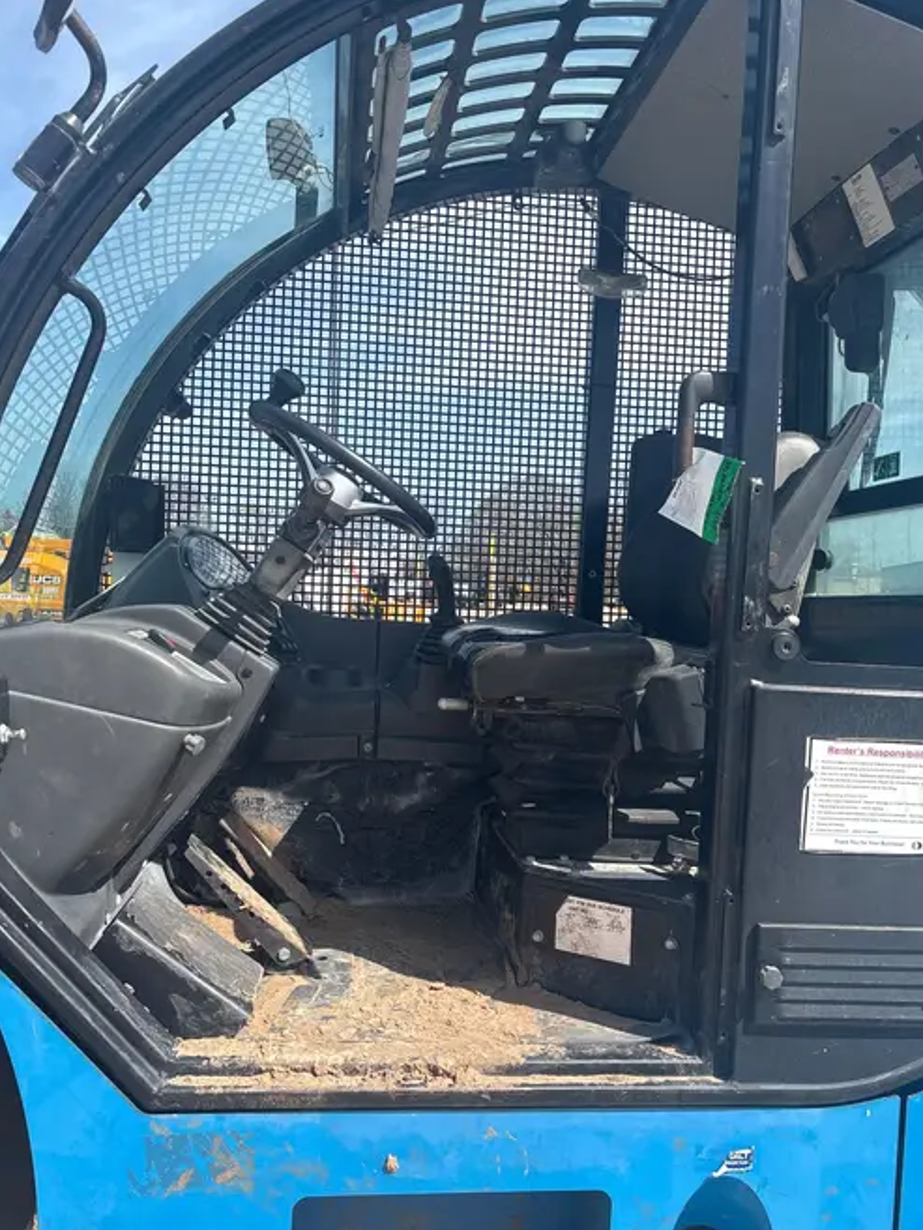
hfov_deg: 48.2
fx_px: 1031
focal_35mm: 29
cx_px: 470
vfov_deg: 61.7
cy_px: 619
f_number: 1.6
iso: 50
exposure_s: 1/2288
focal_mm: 5.96
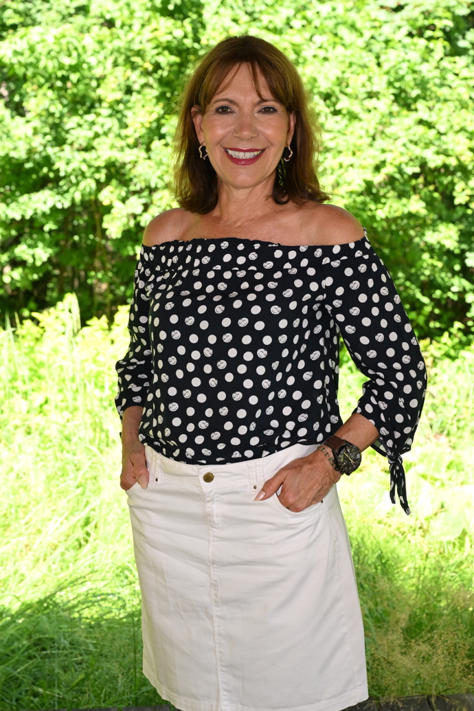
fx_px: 1264
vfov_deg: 31.4
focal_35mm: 64
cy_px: 356
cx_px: 237
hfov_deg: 21.2
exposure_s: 1/400
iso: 1250
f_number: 7.1
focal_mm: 64
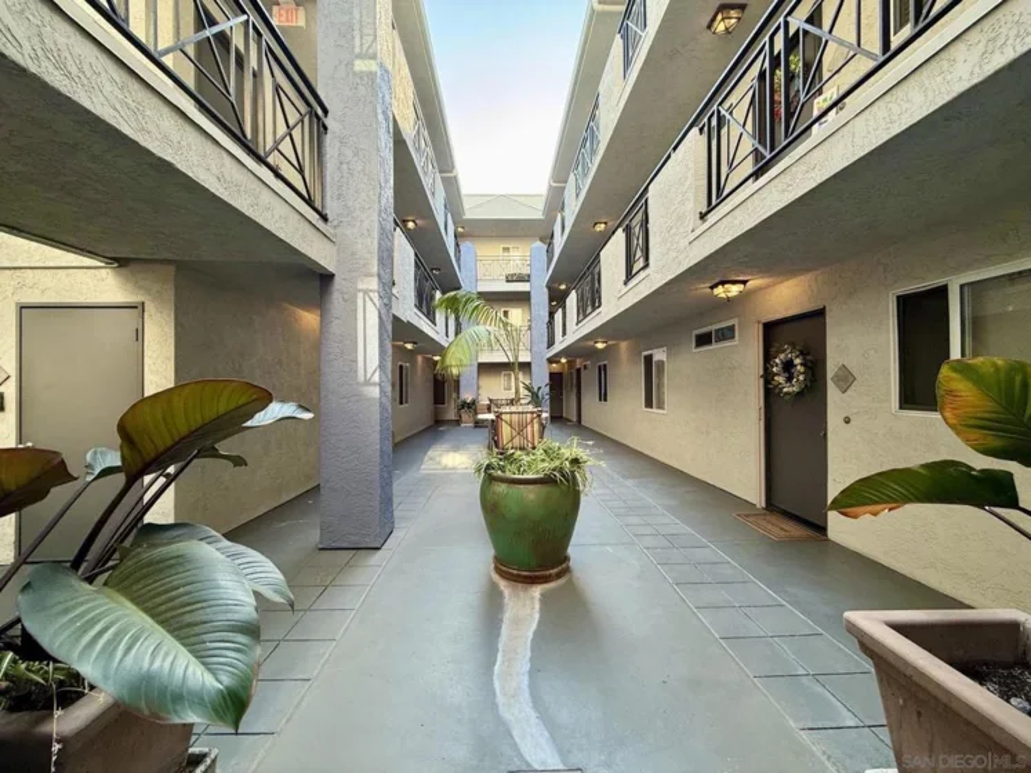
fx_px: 417
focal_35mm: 14
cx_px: 516
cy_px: 386
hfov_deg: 102.1
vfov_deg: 85.7
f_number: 2.2
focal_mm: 2.22
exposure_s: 1/120
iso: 64
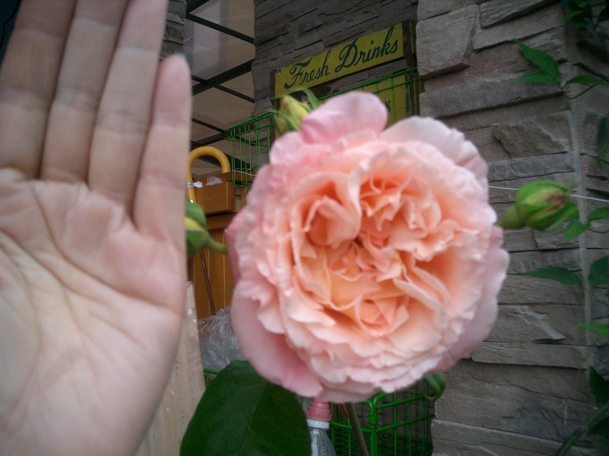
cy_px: 228
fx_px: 616
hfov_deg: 52.6
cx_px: 304
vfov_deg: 40.7
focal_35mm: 35
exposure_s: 1/50
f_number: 4.2
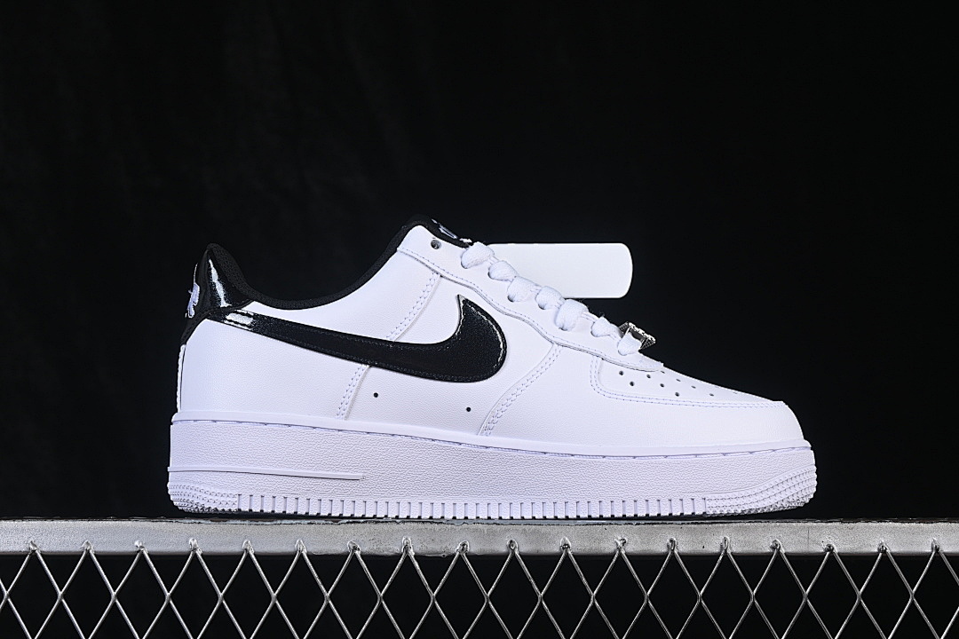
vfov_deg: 18.2
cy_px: 320
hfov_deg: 27.0
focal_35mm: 75
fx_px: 1998
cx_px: 480
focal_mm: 50
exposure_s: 1/100
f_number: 8
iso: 160
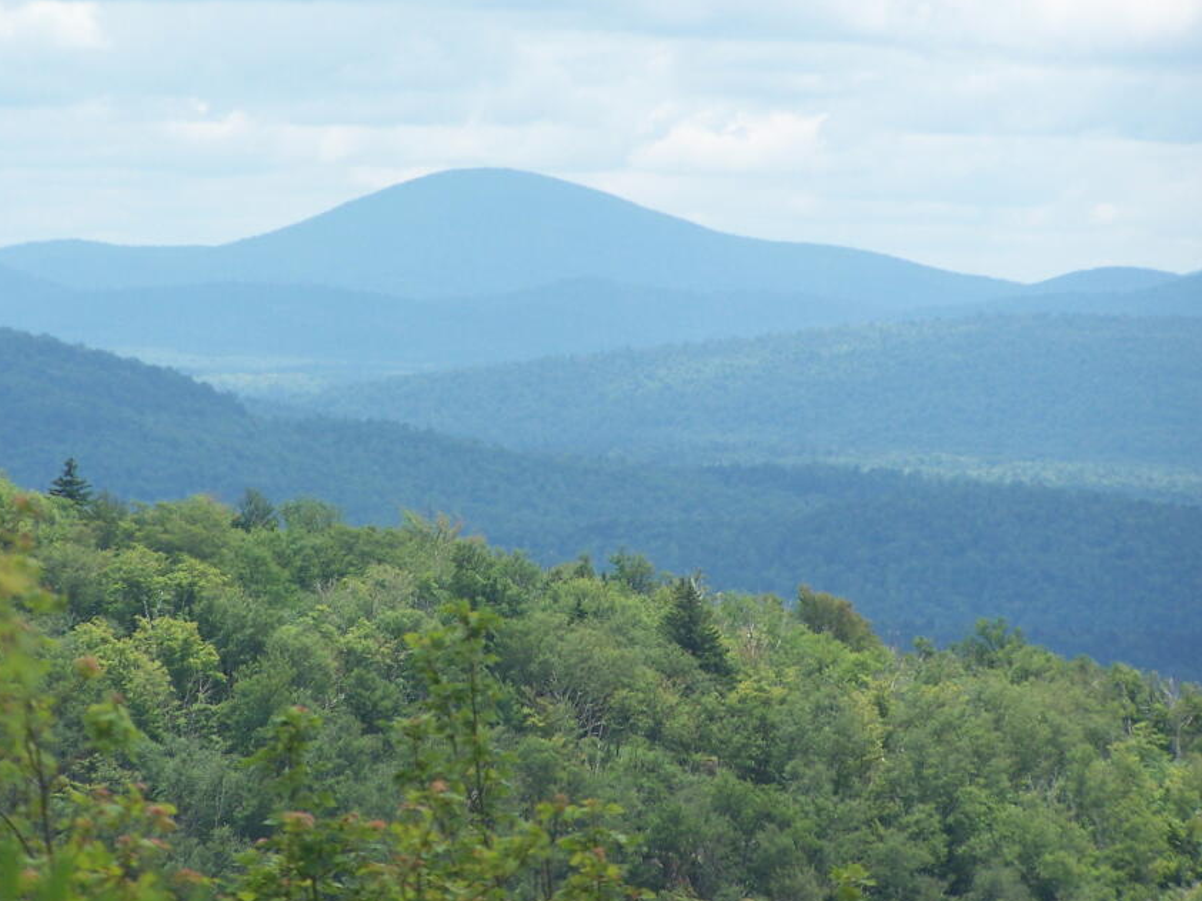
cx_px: 541
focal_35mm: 326
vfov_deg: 4.6
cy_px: 396
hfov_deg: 6.1
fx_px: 11317
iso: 80
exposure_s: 1/800
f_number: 3.6
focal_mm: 44.4
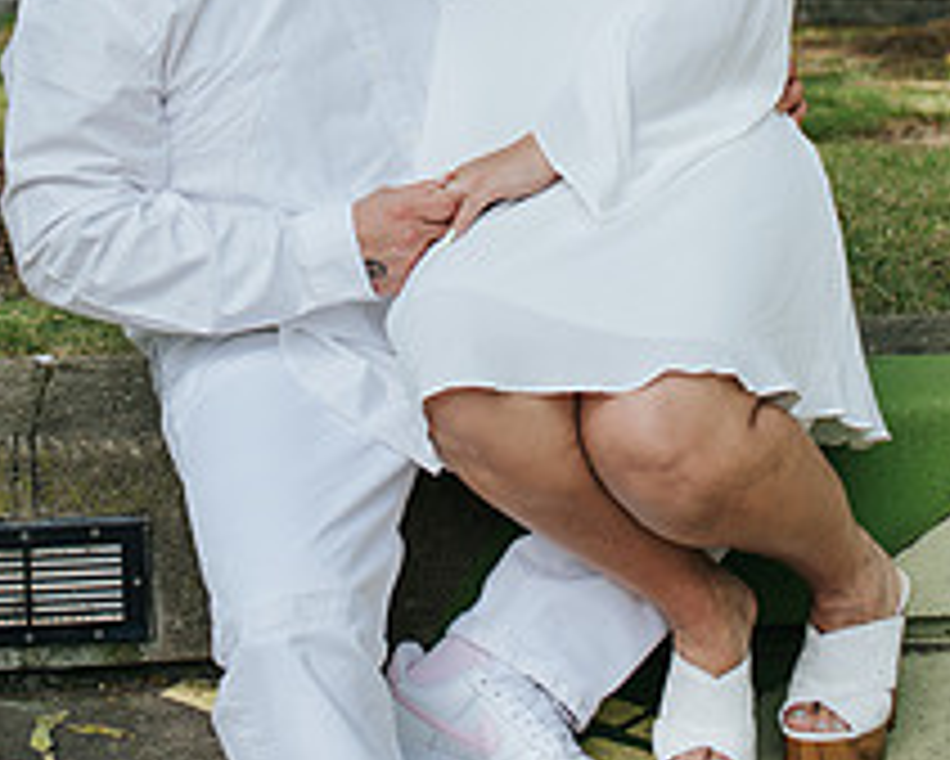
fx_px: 1969
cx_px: 376
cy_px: -90
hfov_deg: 27.1
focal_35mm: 70
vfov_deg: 20.8
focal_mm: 35
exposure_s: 1/1000
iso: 110
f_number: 3.2
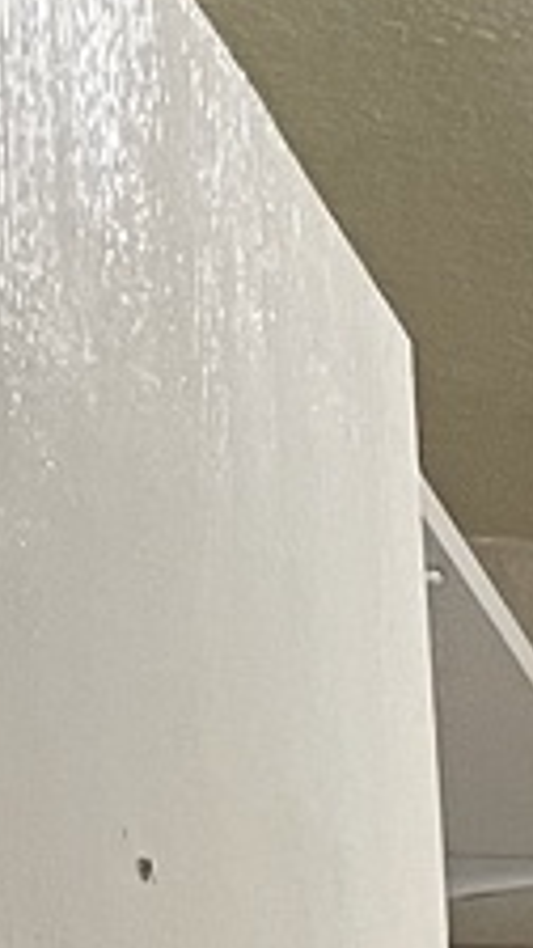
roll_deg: +0.8
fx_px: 4573
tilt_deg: -7.6
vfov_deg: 9.8
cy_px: 2577
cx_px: 1946
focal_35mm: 182
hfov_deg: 5.9
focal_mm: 5.1
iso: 160
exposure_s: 1/60
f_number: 1.6
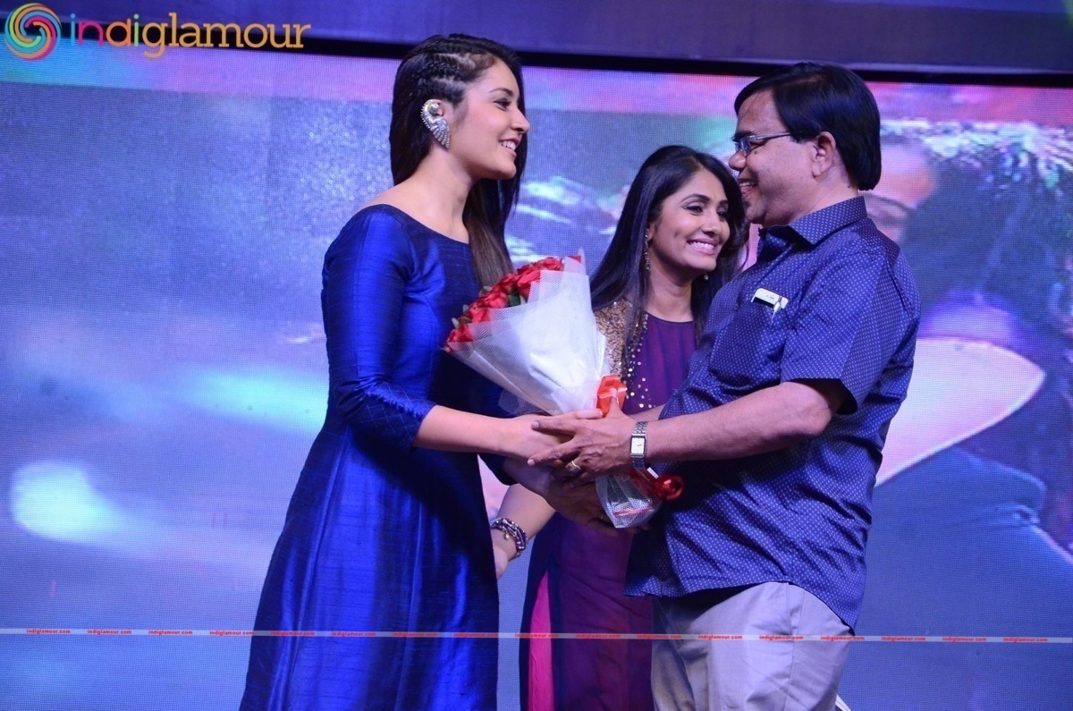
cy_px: 356
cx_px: 536
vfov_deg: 8.7
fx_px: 4685
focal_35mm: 158
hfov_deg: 13.1
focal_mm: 105
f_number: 5.6
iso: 2500
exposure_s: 1/125
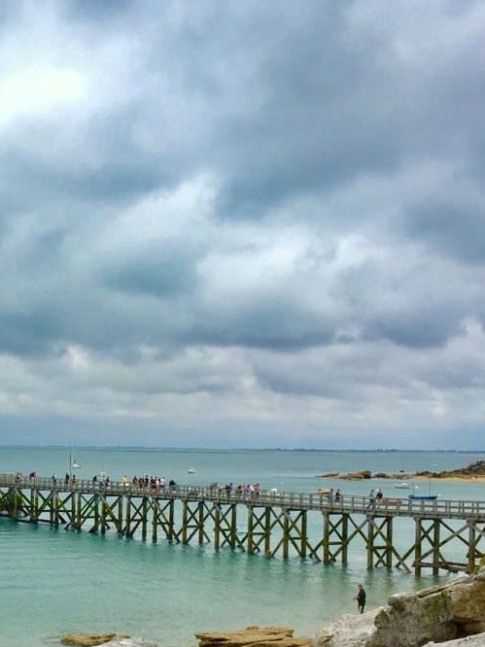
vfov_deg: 31.3
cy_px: 457
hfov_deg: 23.4
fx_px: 1140
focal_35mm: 61
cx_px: 46
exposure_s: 1/1647
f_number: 2.2
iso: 32
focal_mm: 4.15
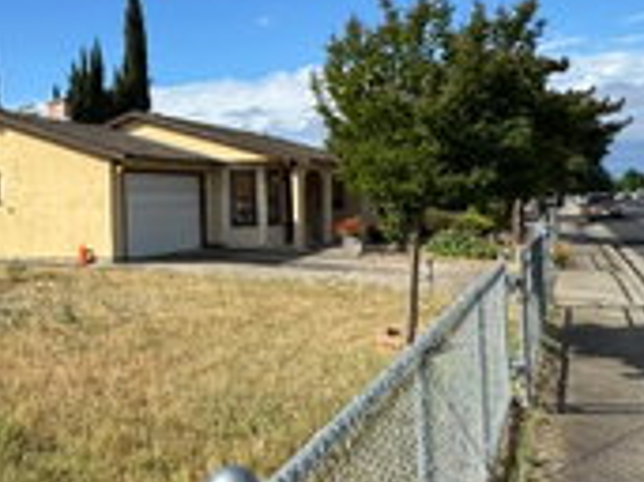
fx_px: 781
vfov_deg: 34.2
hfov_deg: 41.1
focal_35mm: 42
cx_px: 56
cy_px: 185
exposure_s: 1/2494
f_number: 2.2
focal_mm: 2.22
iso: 50
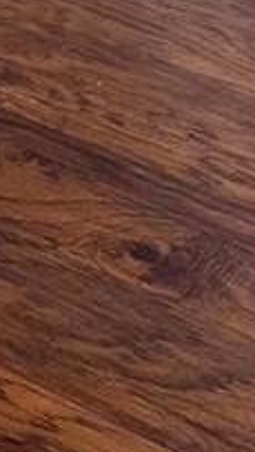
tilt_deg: -11.0
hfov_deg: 5.5
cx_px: -718
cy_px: -722
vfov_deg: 9.4
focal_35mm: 197
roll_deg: +6.0
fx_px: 2364
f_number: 1.78
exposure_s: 1/121
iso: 160
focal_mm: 6.76
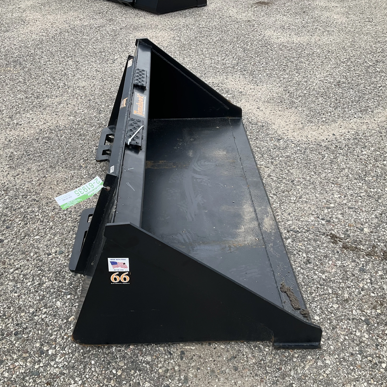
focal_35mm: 35
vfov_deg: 47.2
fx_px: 443
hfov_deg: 47.2
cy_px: 193
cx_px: 177
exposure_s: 1/599
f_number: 1.8
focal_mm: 3
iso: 25
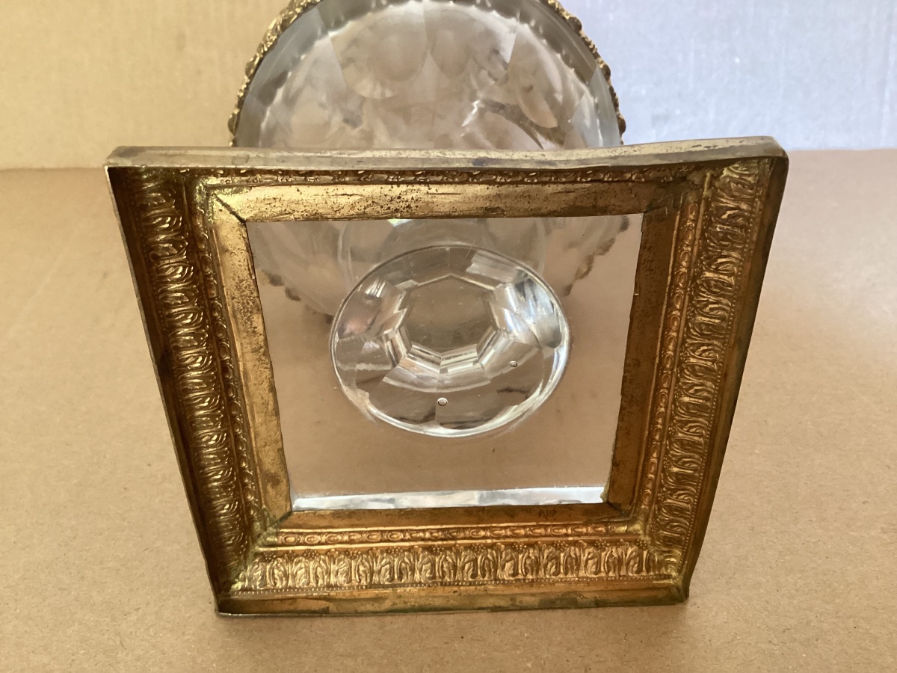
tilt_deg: -30.3
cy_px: 336
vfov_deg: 45.4
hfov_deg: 58.4
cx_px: 448
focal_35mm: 31
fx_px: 803
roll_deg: -2.7
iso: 400
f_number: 2.4
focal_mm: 3.3
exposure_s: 1/25
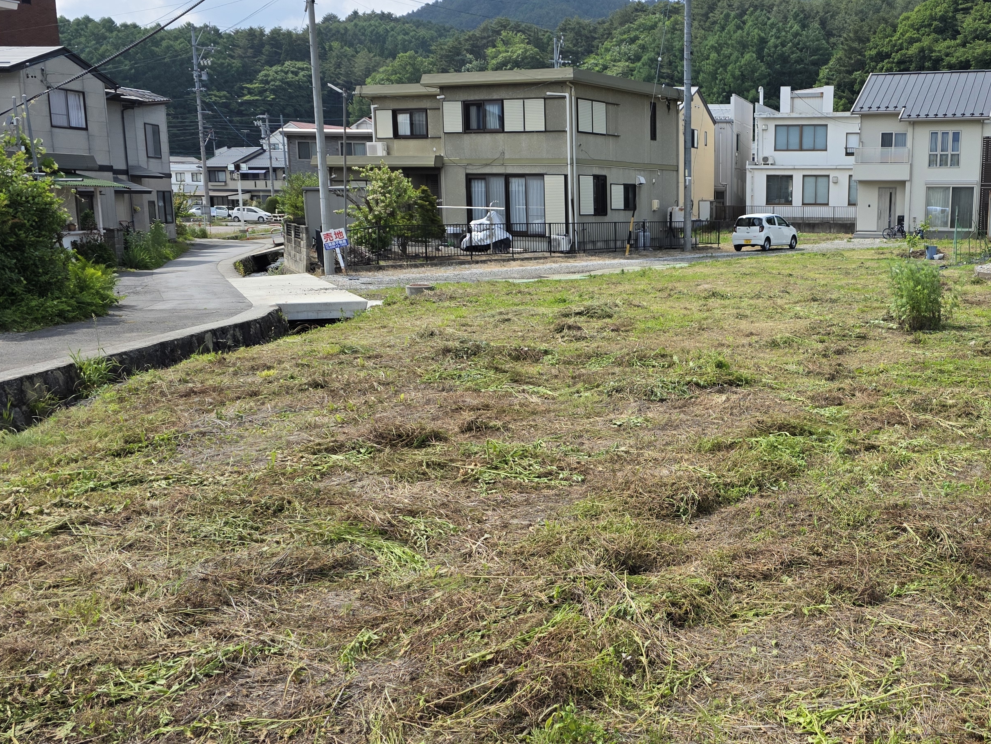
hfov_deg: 47.5
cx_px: 718
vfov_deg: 37.7
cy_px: 408
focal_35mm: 38
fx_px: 1088
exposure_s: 1/5153
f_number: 1.7
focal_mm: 6.3
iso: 80
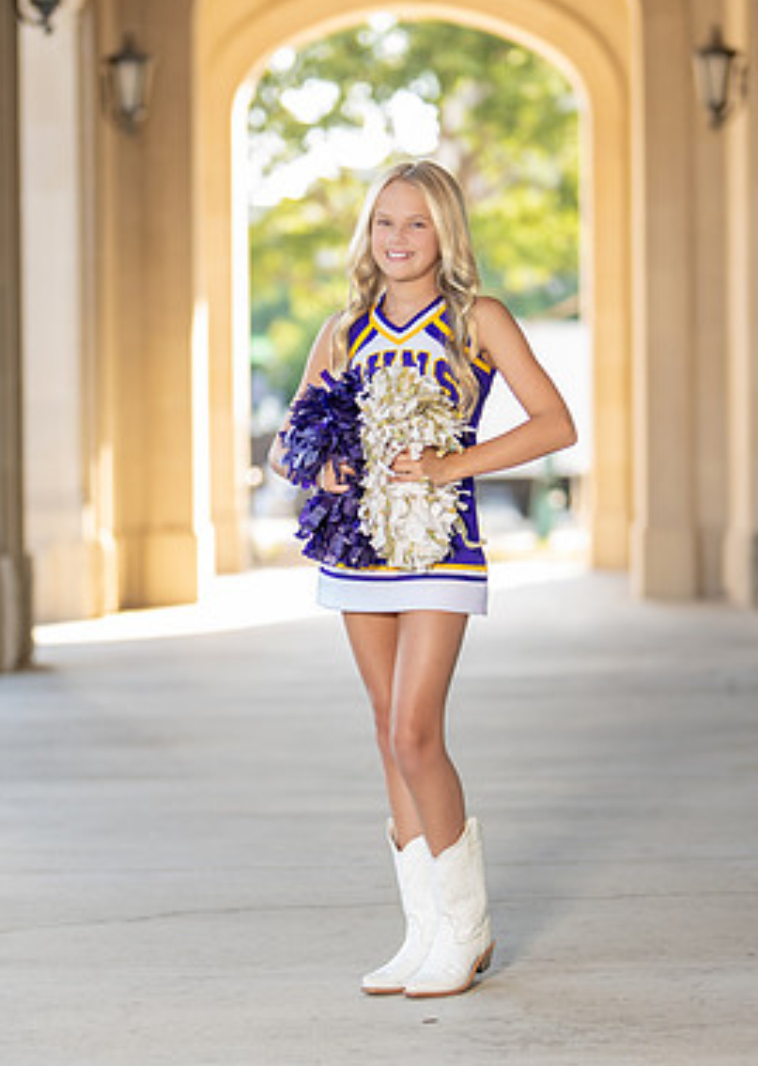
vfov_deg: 18.7
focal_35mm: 107
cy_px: 568
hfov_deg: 13.4
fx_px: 3233
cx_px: 403
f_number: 1.2
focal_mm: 50
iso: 100
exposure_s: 1/400
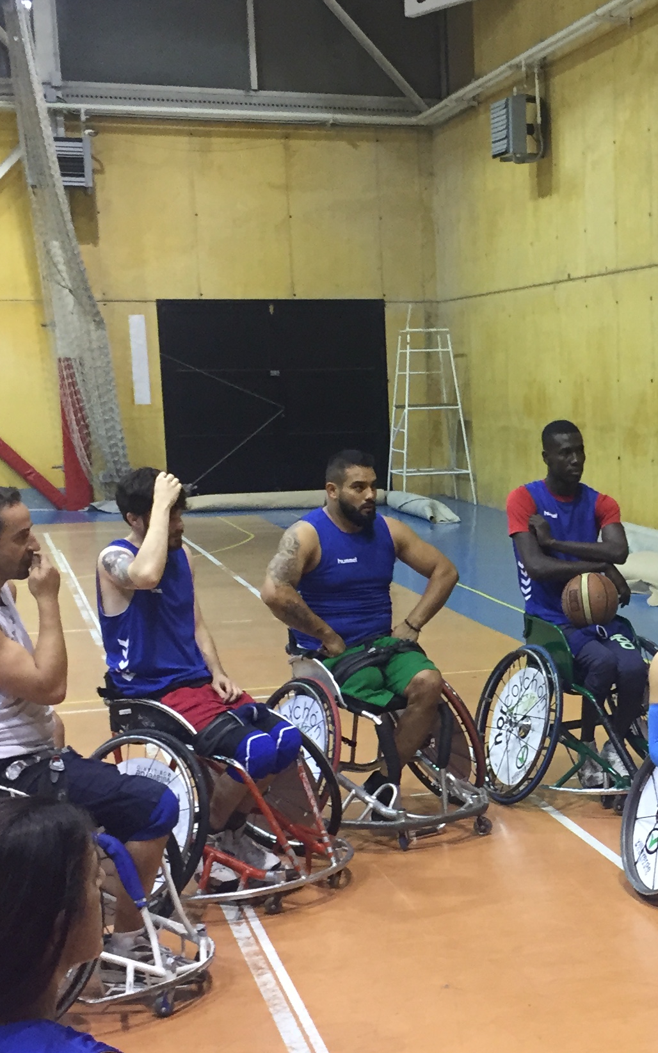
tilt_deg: -7.1
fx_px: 1750
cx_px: 661
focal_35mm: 61
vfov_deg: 33.3
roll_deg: -0.4
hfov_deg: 20.6
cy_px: 647
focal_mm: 4.15
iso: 160
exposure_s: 1/33
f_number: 2.2
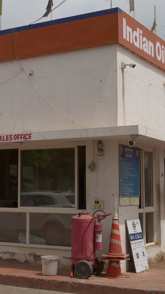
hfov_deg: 17.0
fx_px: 545
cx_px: 18
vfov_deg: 30.2
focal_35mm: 70
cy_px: 140
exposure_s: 1/320
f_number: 13
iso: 200
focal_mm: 22
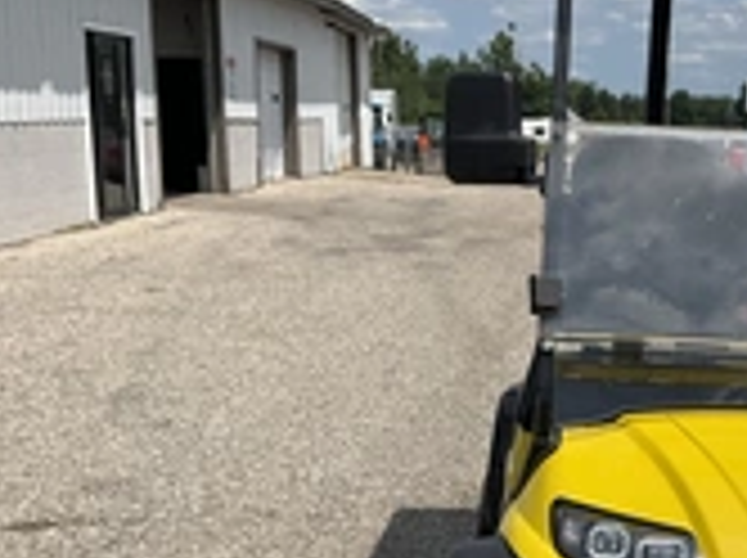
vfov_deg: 20.8
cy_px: 414
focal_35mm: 70
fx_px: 1508
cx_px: 634
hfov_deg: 27.1
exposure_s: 1/3322
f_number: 1.8
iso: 25
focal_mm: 3
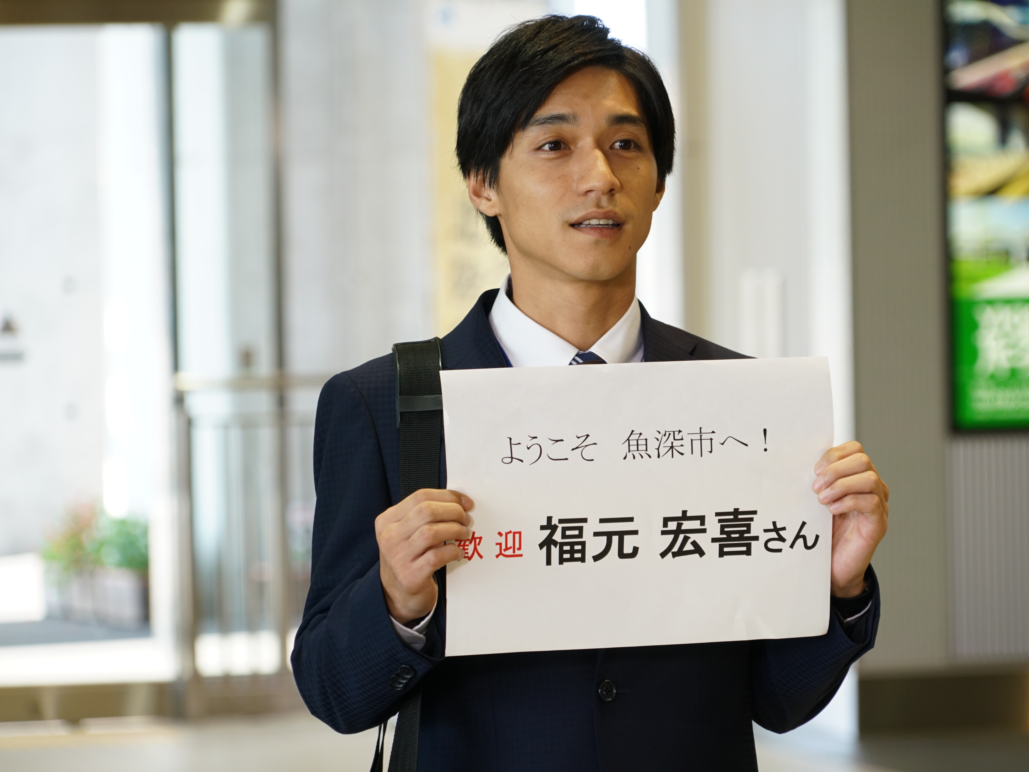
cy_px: 387
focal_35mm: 215
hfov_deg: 9.2
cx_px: 577
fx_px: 6391
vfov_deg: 6.9
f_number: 7.1
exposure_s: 1/125
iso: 1250
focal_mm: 198
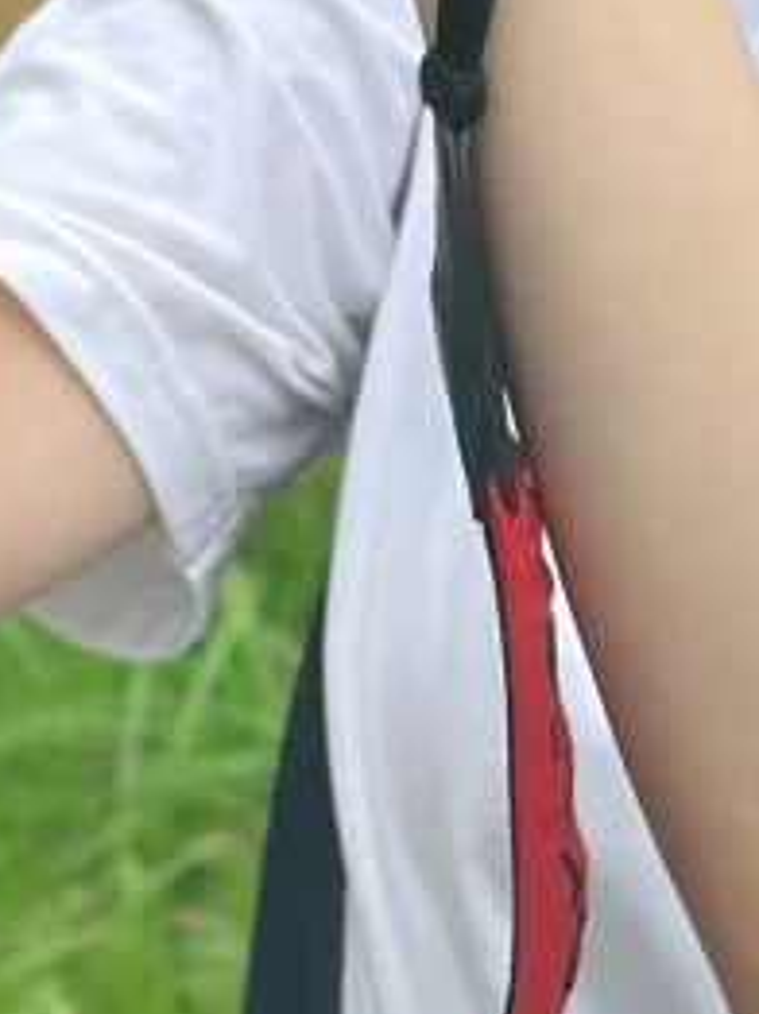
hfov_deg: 5.6
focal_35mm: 264
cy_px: 333
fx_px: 7731
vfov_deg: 7.5
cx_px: 1243
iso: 80
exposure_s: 1/1565
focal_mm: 6.86
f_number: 1.78
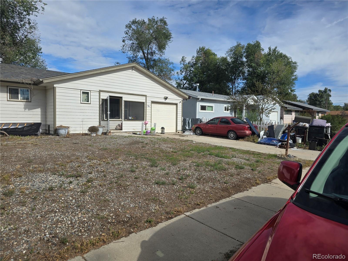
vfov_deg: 58.9
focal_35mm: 23
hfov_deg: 73.9
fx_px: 231
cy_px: 130
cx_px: 174
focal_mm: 6.3
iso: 12
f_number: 1.7
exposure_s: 1/1022
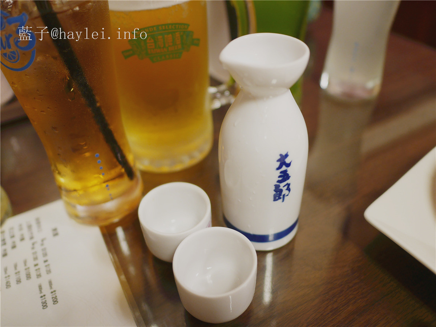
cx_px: 218
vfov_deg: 46.8
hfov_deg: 59.9
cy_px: 164
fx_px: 378
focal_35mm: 30
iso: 400
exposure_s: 1/60
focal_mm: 15
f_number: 1.7
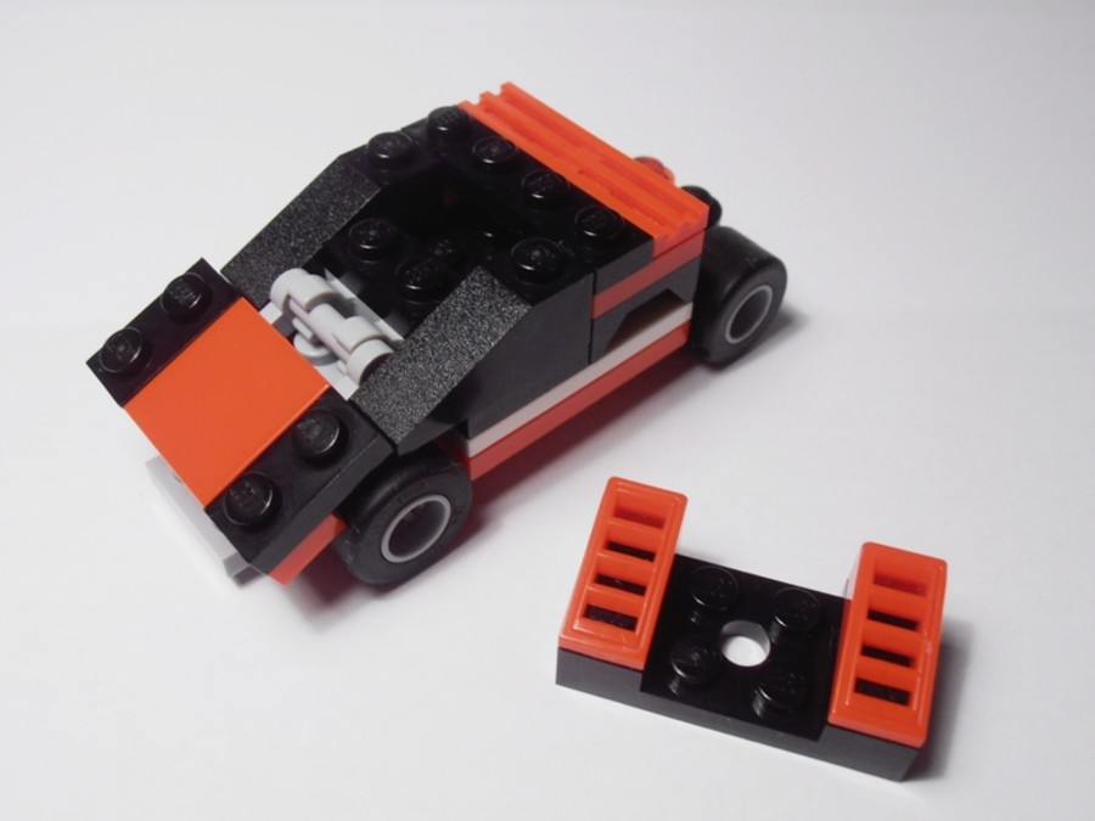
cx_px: 548
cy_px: 410
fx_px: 1170
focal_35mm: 37
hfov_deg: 50.1
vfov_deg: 38.7
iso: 80
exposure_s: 1/50
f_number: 3.9
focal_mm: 6.61
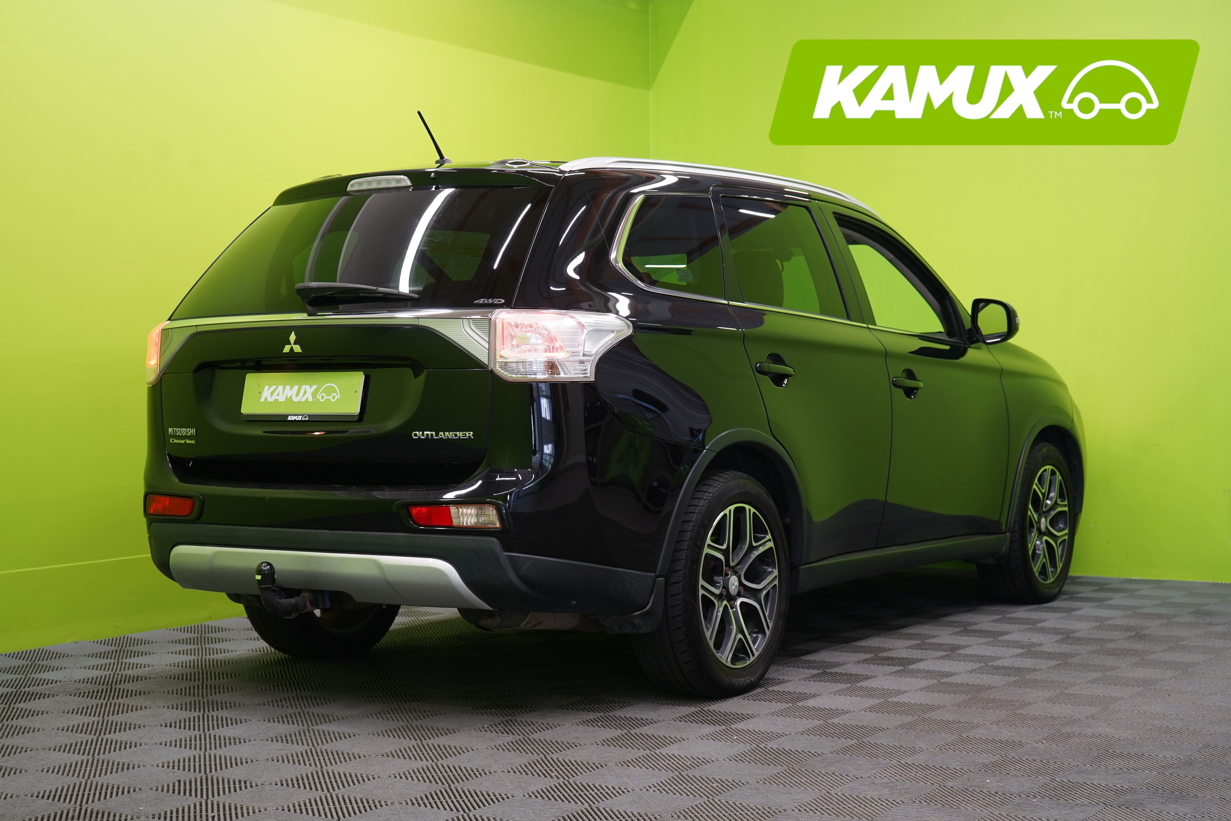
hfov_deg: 37.5
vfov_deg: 25.5
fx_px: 1812
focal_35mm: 53
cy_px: 410
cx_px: 616
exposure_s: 1/30
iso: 400
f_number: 5
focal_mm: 53
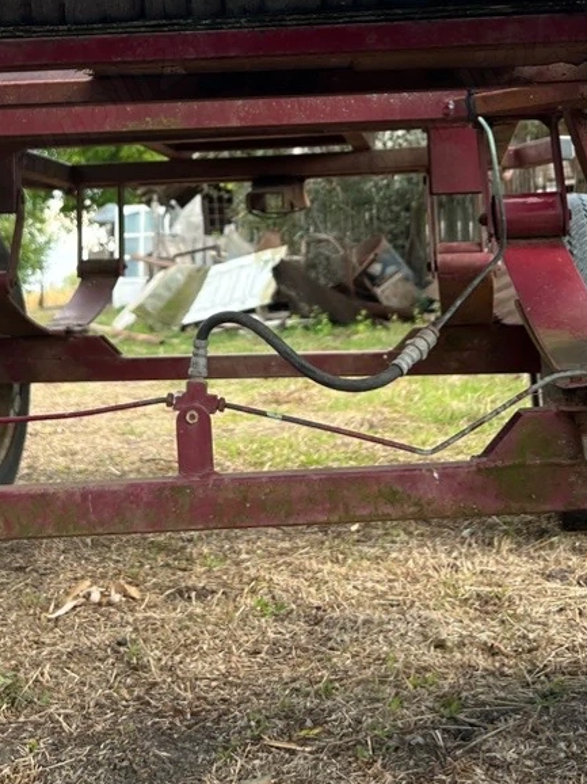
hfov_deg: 24.4
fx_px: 1358
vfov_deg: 31.2
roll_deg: +3.5
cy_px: 133
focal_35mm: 60
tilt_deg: +4.0
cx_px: 237
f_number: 1.5
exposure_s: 1/450
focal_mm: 5.7
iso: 50
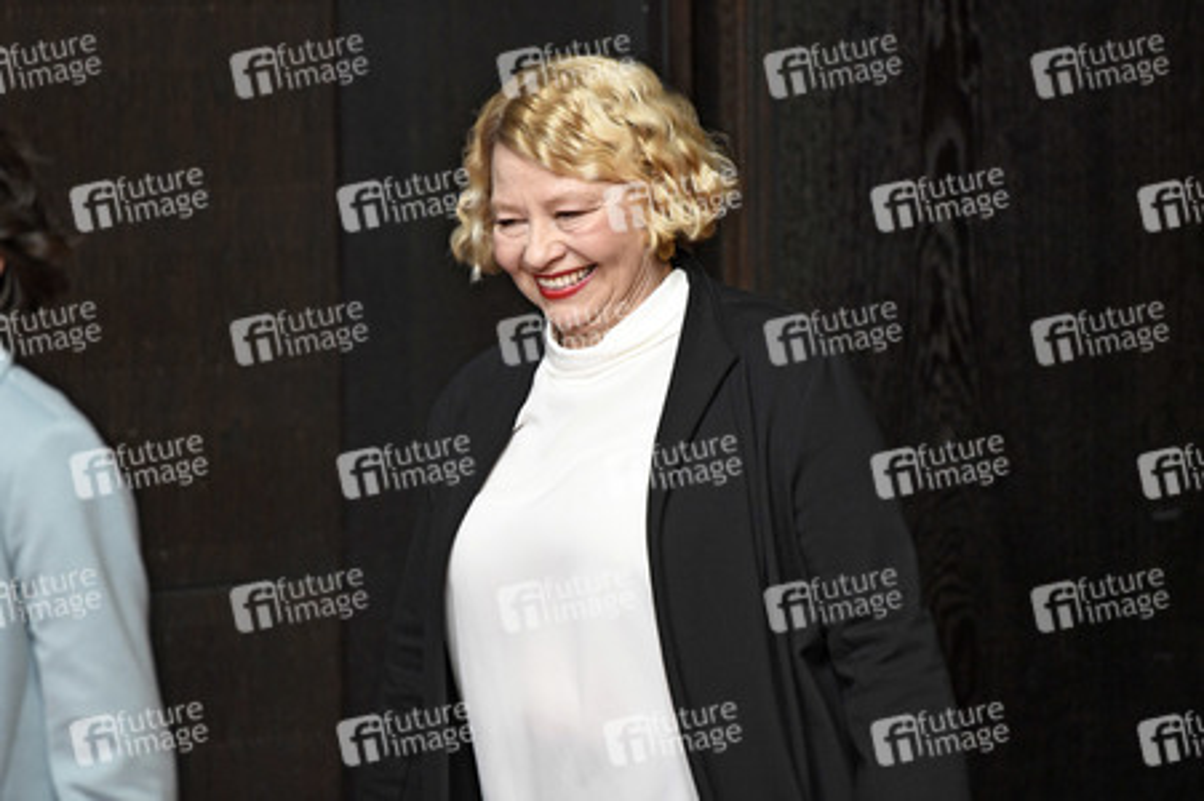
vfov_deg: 6.9
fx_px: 6684
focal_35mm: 200
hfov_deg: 10.3
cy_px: 400
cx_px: 602
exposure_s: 1/400
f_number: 3.5
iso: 4500
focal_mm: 200
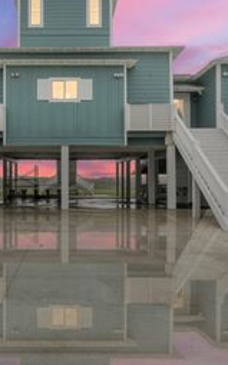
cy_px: 148
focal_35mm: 36
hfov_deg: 34.7
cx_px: 65
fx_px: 359
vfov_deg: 53.7
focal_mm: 18
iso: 800
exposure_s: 1/50
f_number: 9
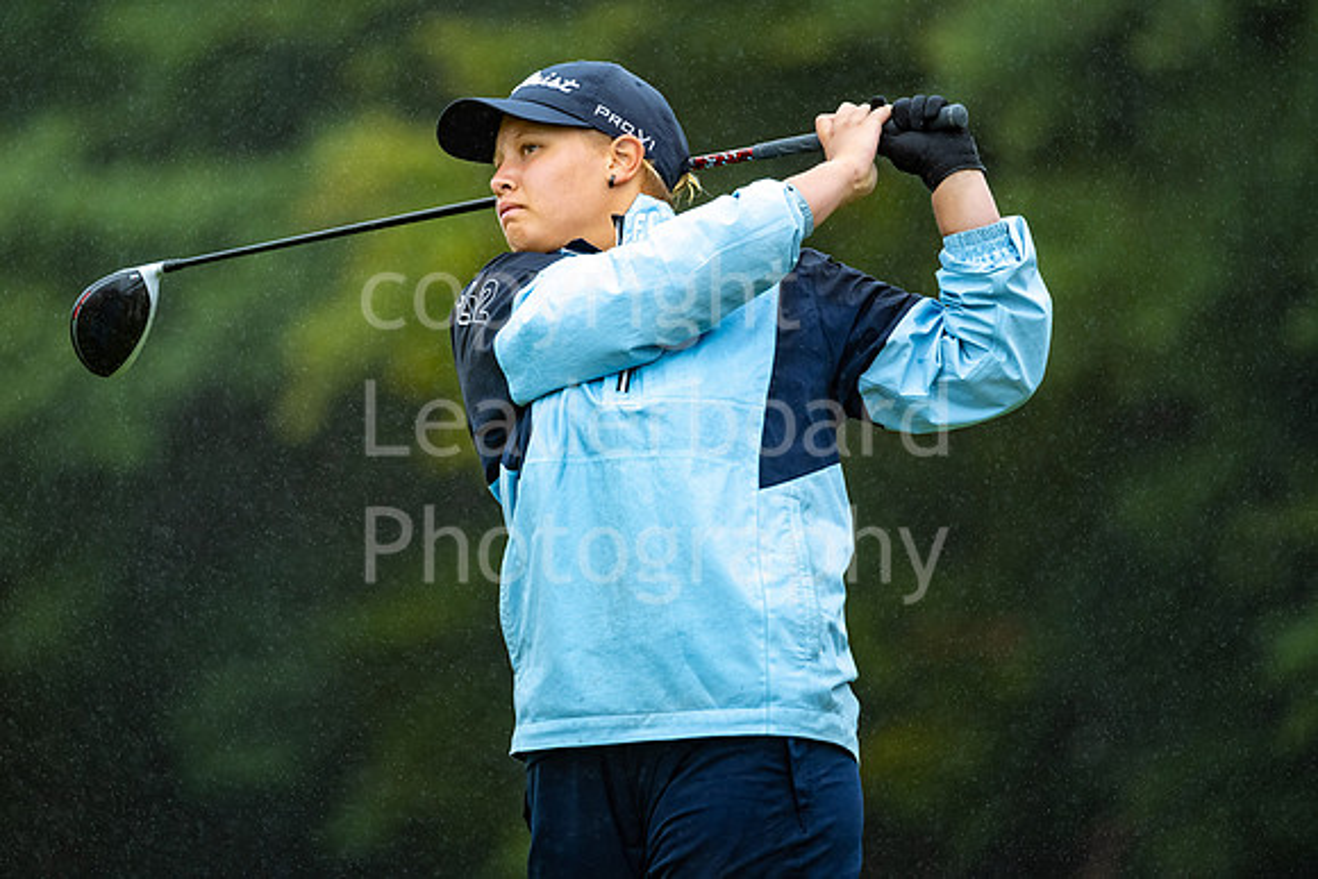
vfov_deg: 3.9
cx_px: 546
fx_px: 12869
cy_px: 364
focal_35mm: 351
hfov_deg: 5.9
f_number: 4
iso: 500
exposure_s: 1/1250
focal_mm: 300
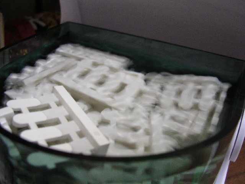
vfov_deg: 37.7
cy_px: 92
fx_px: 269
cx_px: 122
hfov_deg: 49.0
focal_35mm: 38
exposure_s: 1/3.5
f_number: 2.8
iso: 165
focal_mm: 5.8
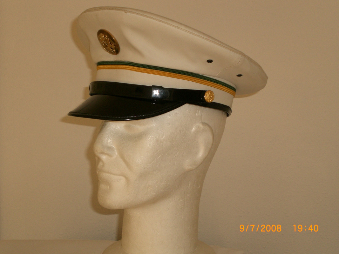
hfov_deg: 30.7
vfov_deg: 23.3
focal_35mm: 63
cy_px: 127
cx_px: 170
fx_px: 617
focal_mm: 10.4
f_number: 4
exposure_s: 1/80
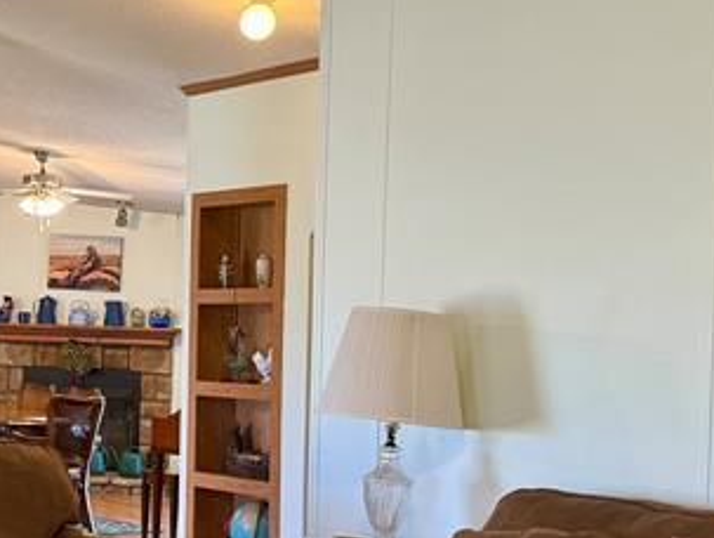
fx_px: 1673
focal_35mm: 81
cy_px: 389
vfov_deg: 18.2
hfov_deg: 22.6
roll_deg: -0.4
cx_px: -82
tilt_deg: -2.2
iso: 200
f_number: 1.78
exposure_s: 1/60
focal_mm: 6.76
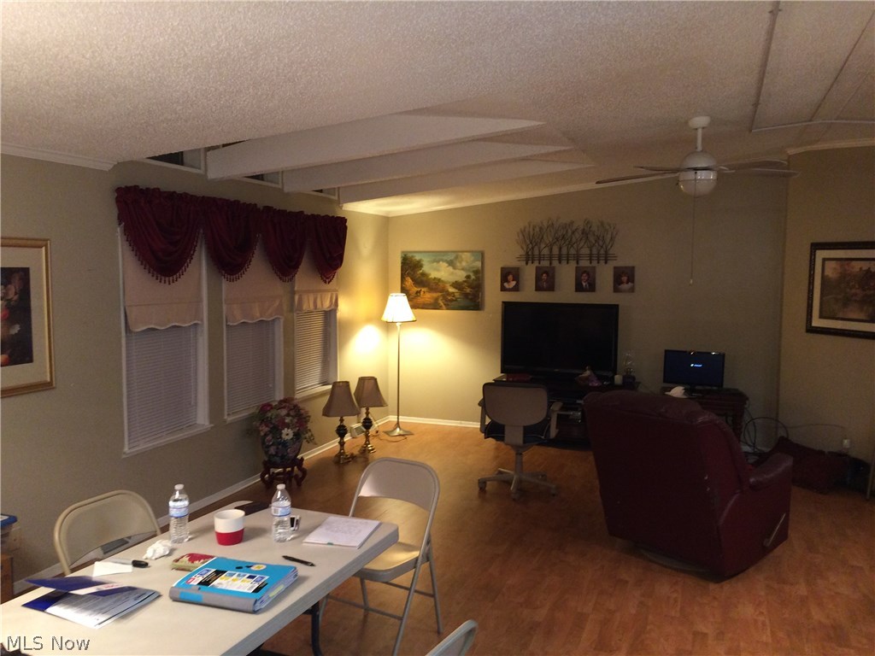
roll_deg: +0.0
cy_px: 328
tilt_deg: -5.0
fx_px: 733
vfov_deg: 48.2
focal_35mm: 29
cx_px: 438
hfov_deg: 61.7
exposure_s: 1/24
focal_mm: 4.15
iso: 160
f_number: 2.2
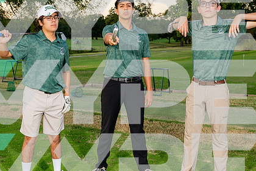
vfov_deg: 21.9
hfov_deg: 32.3
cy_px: 92
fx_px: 441
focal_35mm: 62
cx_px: 109
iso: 400
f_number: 6.3
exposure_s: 1/200
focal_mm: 44
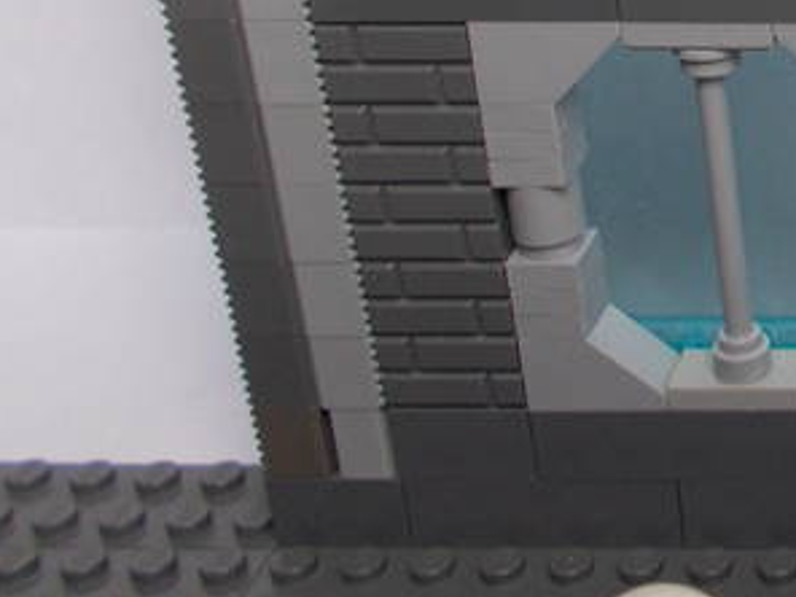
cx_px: 1202
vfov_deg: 18.1
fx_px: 1817
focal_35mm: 79
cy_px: -20
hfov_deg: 20.9
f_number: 3.2
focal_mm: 4.6
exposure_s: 1/60
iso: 80
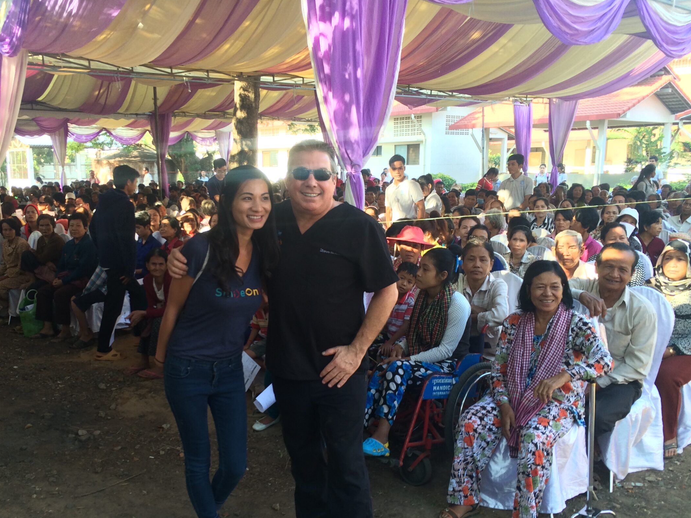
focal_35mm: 35
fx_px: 699
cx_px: 275
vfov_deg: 40.5
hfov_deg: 52.2
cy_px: 311
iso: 50
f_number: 2.2
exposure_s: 1/100
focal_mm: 4.15
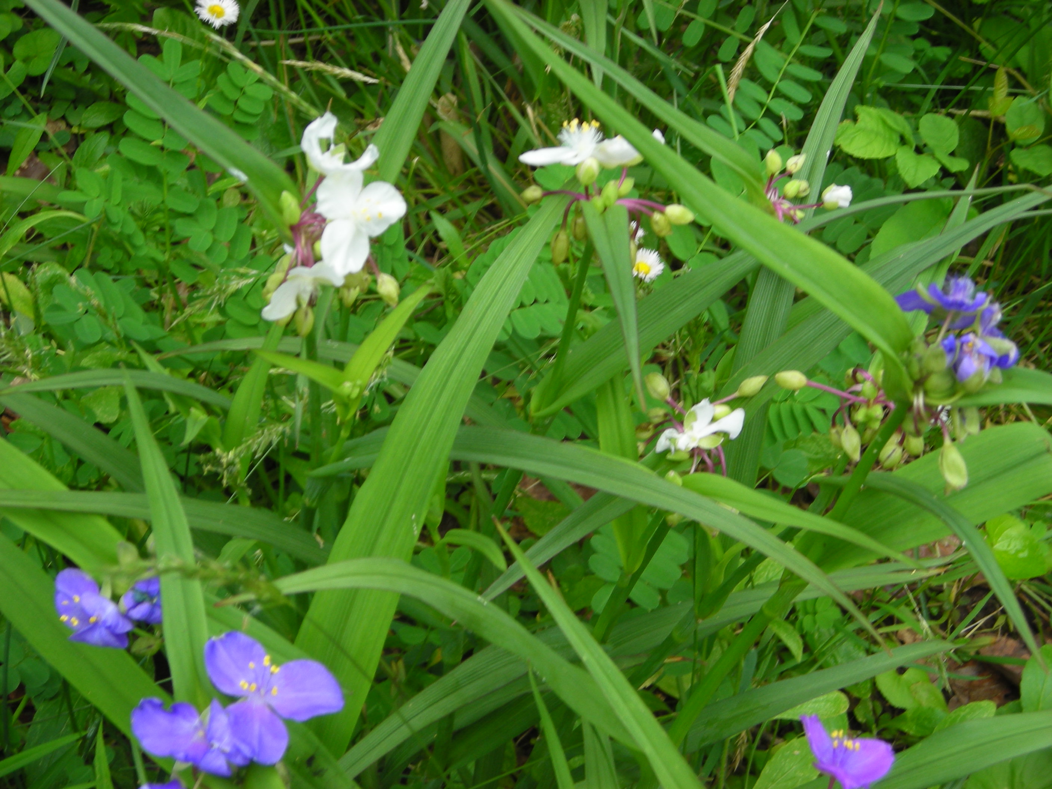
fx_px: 1975
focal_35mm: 65
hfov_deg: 29.8
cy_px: 394
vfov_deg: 22.6
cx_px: 526
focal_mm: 10.8
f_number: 3.9
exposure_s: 1/81.6
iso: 50
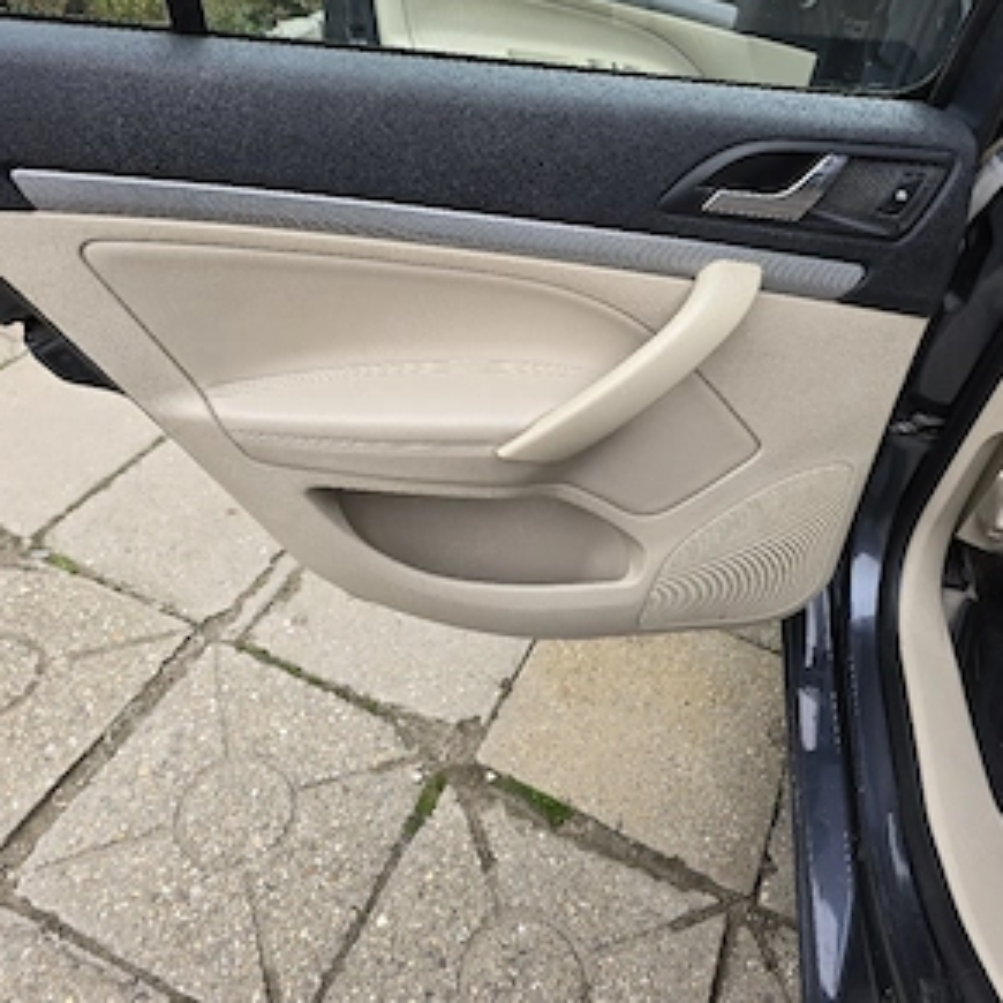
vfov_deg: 56.2
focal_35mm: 28
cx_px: 515
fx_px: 918
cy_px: 342
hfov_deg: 57.3
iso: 50
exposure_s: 1/182
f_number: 1.7
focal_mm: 6.3
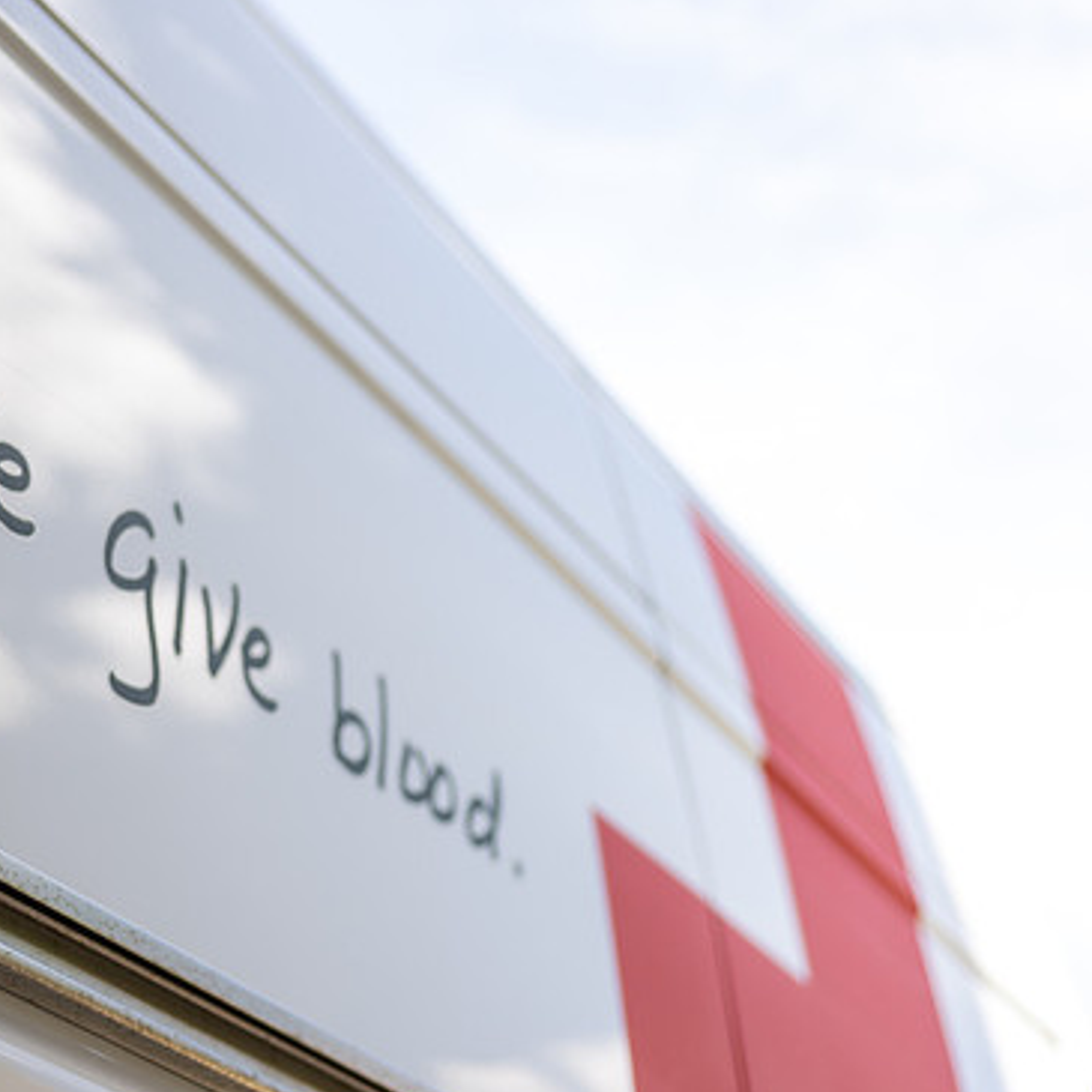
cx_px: 347
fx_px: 2891
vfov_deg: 21.4
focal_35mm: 81
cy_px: 564
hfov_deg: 21.3
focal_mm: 60
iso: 100
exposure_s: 1/500
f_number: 2.8
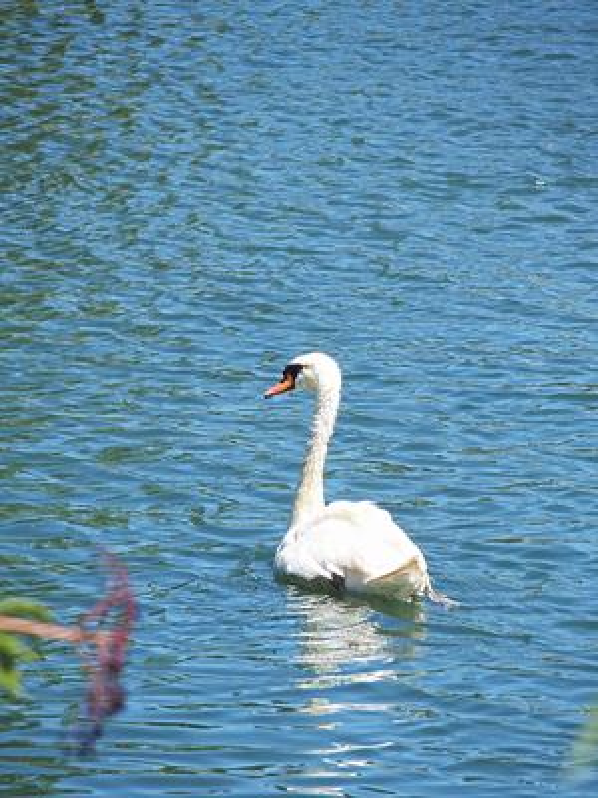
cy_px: 399
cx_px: 299
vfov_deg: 6.6
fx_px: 6910
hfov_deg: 5.0
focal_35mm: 300
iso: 100
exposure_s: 1/1000
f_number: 4
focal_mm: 64.3
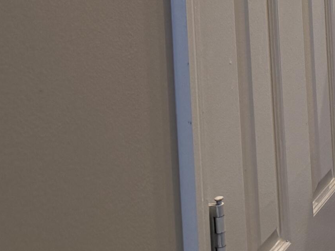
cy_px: -156
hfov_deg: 18.5
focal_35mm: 85
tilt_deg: +1.3
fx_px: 822
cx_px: 585
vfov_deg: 15.6
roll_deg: +3.6
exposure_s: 1/153
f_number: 1.78
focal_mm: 6.76
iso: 200
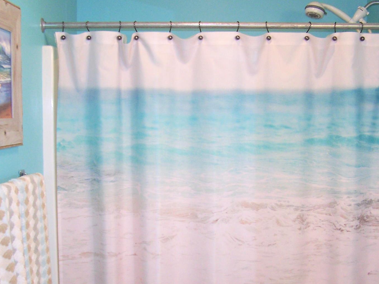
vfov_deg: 25.4
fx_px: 624
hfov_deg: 33.8
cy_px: 202
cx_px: 197
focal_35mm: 57
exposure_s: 1/60
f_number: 2.8
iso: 140
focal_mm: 6.3
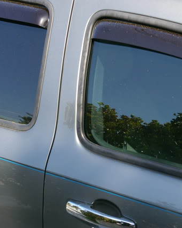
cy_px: 114
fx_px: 573
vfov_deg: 22.5
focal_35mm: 85
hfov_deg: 17.8
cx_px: 167
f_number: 7.1
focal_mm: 40
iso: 200
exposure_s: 1/125
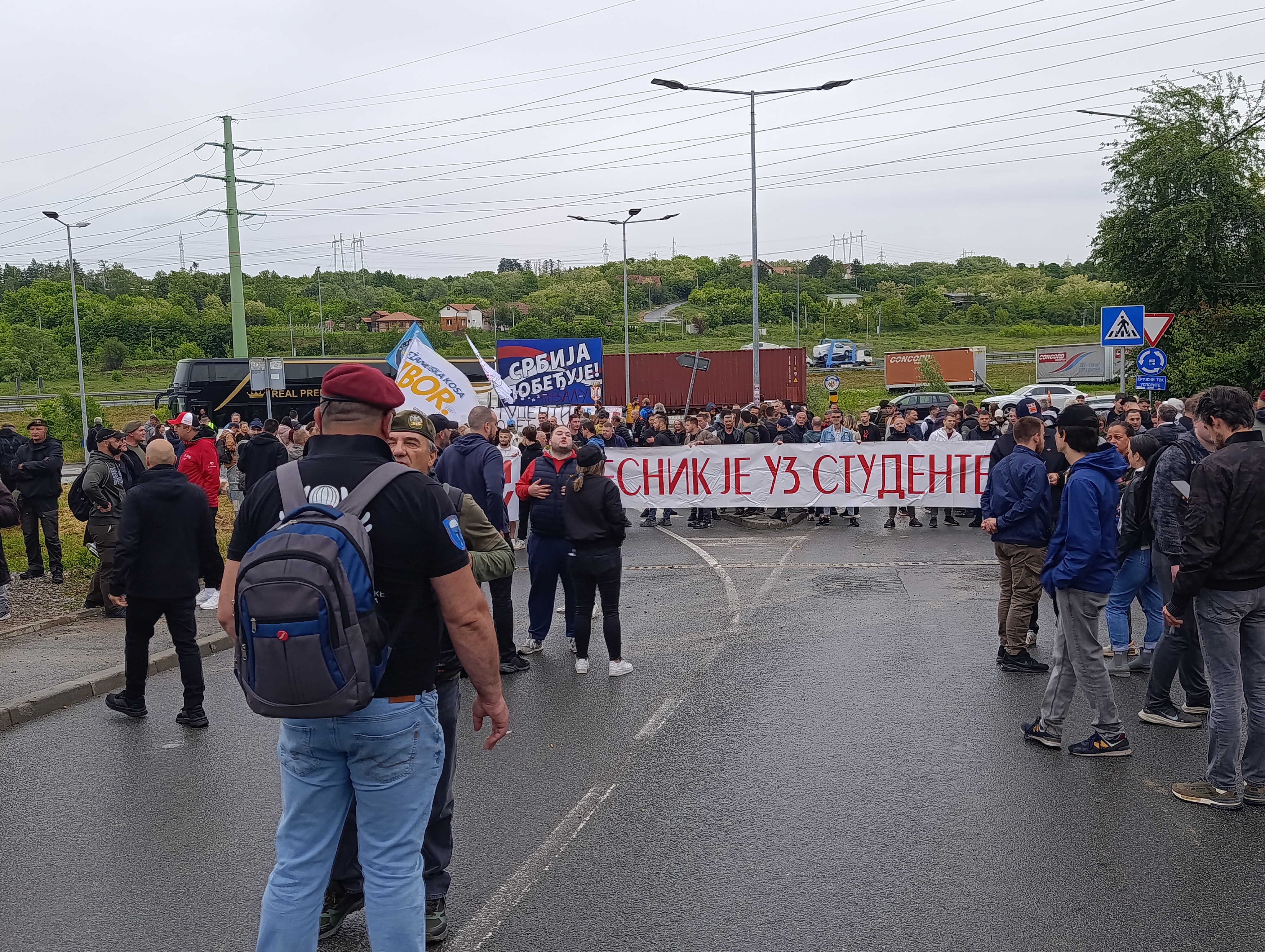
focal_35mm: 30
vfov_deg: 46.9
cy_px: 476
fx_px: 1098
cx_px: 632
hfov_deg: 59.9
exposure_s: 1/164
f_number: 1.65
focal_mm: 6.11
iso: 50
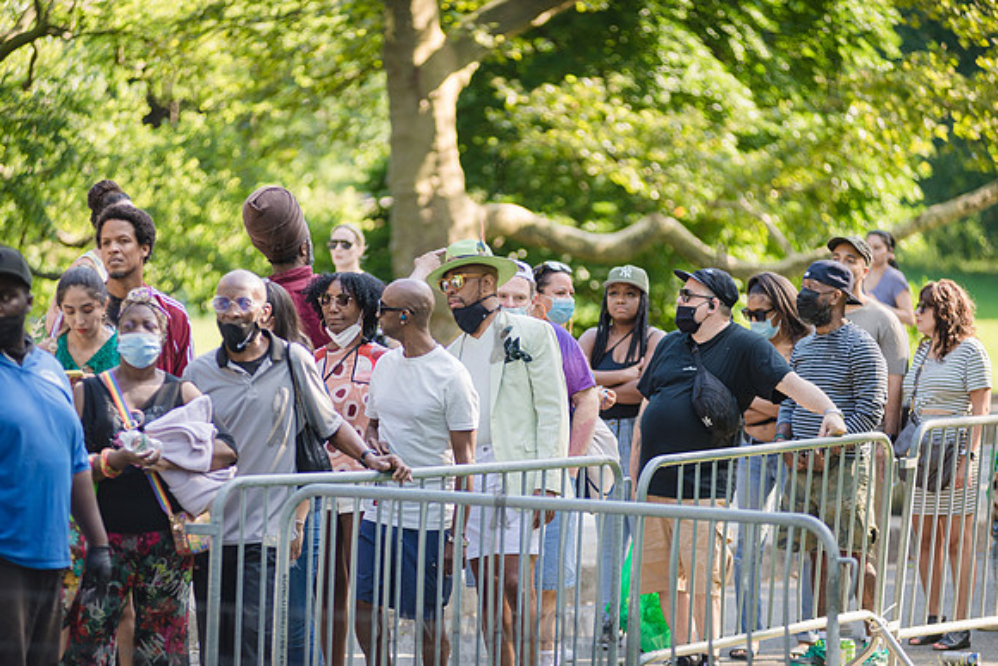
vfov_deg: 8.1
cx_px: 499
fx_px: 4714
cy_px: 333
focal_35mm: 170
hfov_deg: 12.1
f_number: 3.5
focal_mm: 170
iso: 200
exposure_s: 1/250
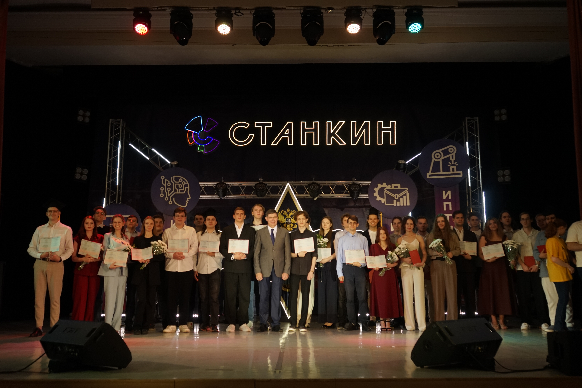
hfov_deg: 57.2
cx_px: 291
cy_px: 194
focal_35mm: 33
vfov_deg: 40.0
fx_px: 533
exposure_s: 1/200
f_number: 5
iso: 1000
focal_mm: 33
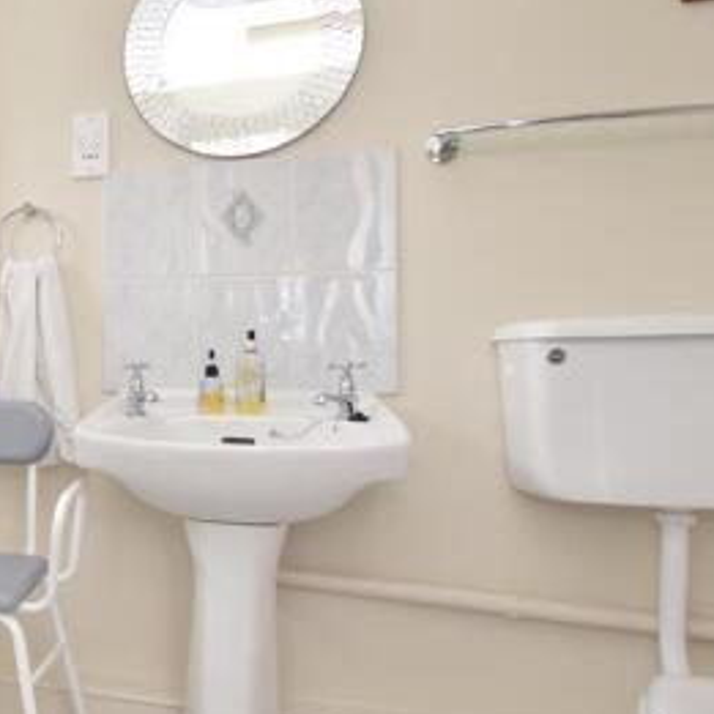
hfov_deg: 43.4
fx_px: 747
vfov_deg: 51.1
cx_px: -8
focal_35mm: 32
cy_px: 365
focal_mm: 10
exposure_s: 1/60
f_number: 4.5
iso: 500
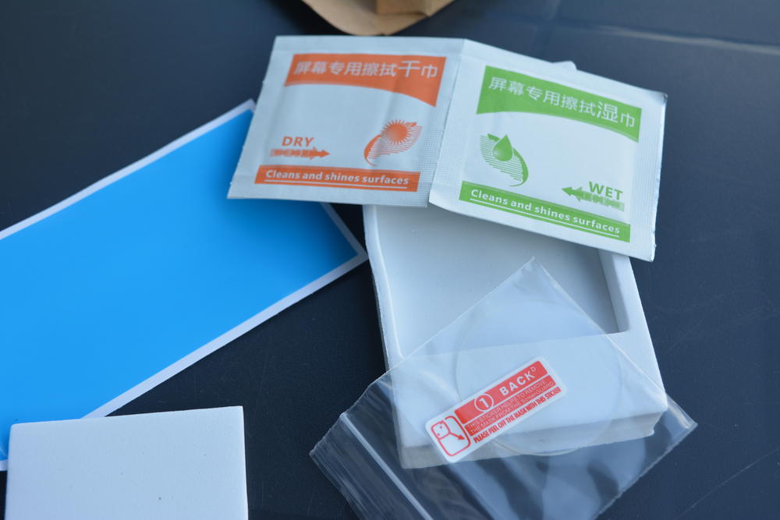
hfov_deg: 38.9
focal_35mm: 51
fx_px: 1105
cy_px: 260
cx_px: 390
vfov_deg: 26.5
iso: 200
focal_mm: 34
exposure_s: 1/200
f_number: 7.1
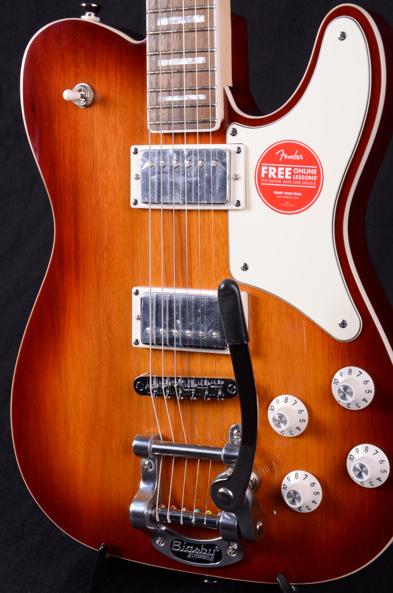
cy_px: 287
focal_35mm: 71
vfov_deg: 28.5
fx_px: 1168
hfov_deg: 19.1
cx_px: 208
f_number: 13
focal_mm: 40
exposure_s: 1/200
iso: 200
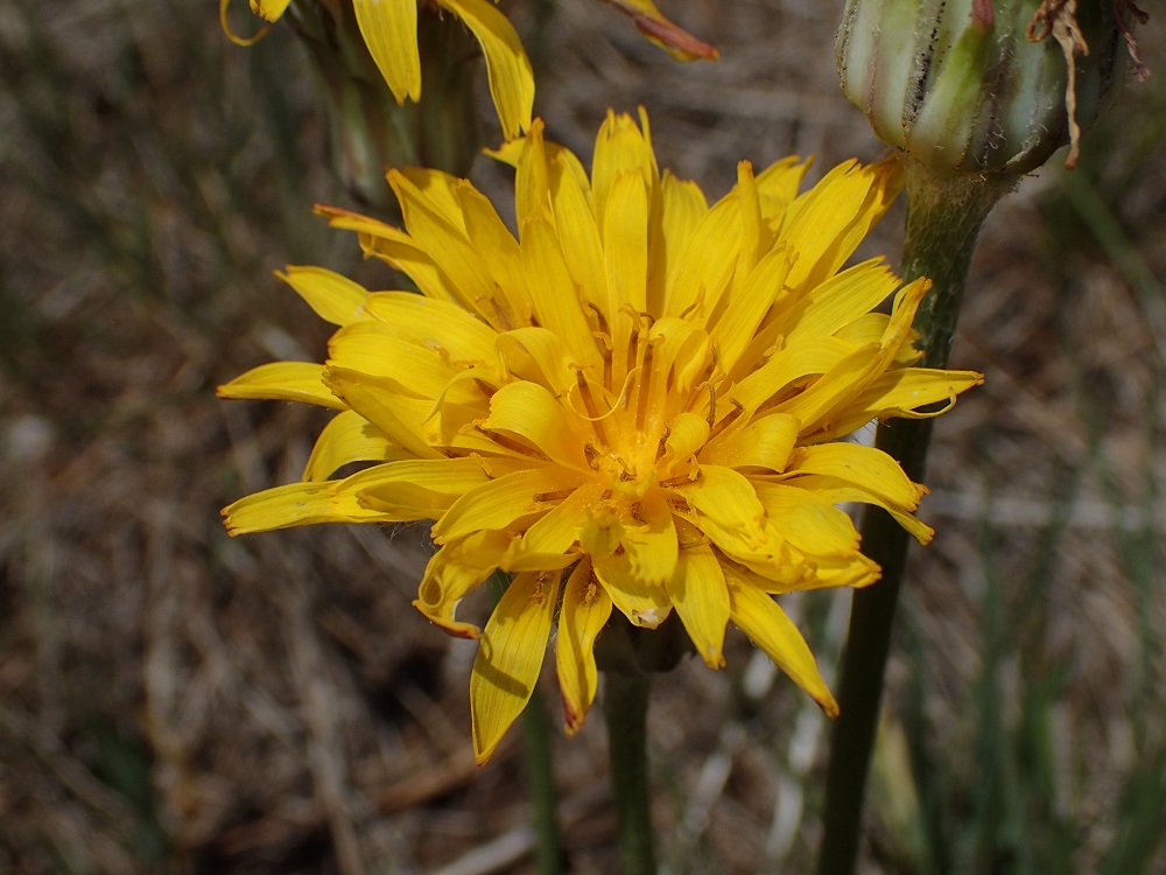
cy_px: 438
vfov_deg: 29.7
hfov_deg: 38.9
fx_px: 1651
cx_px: 583
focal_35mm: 49
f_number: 13
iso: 100
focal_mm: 8.99
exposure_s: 1/250
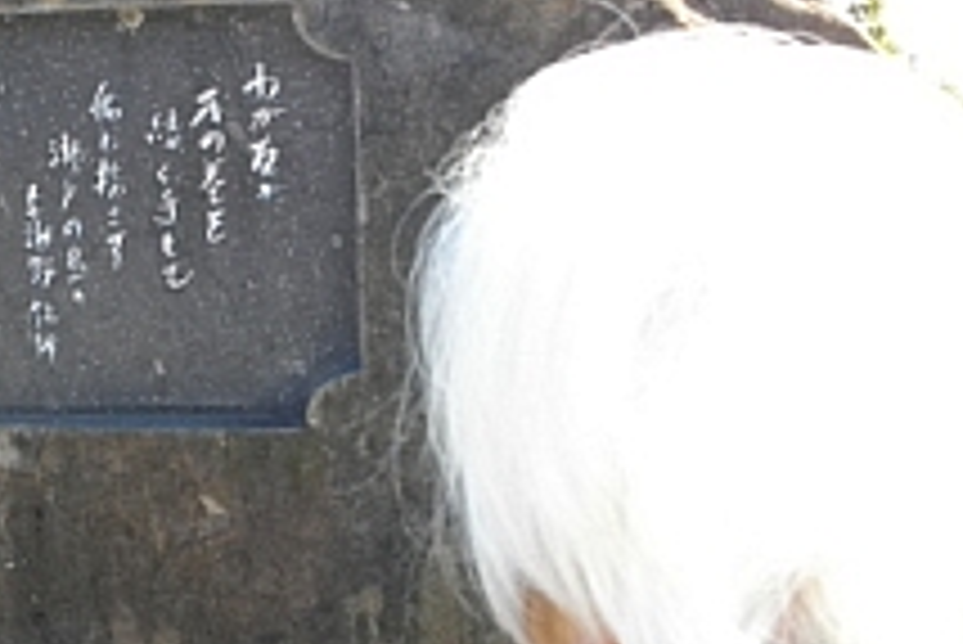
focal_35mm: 70
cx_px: 153
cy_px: 279
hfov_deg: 28.0
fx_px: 1874
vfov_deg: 19.5
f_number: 2.9
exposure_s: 1/200
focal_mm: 5.7
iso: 100
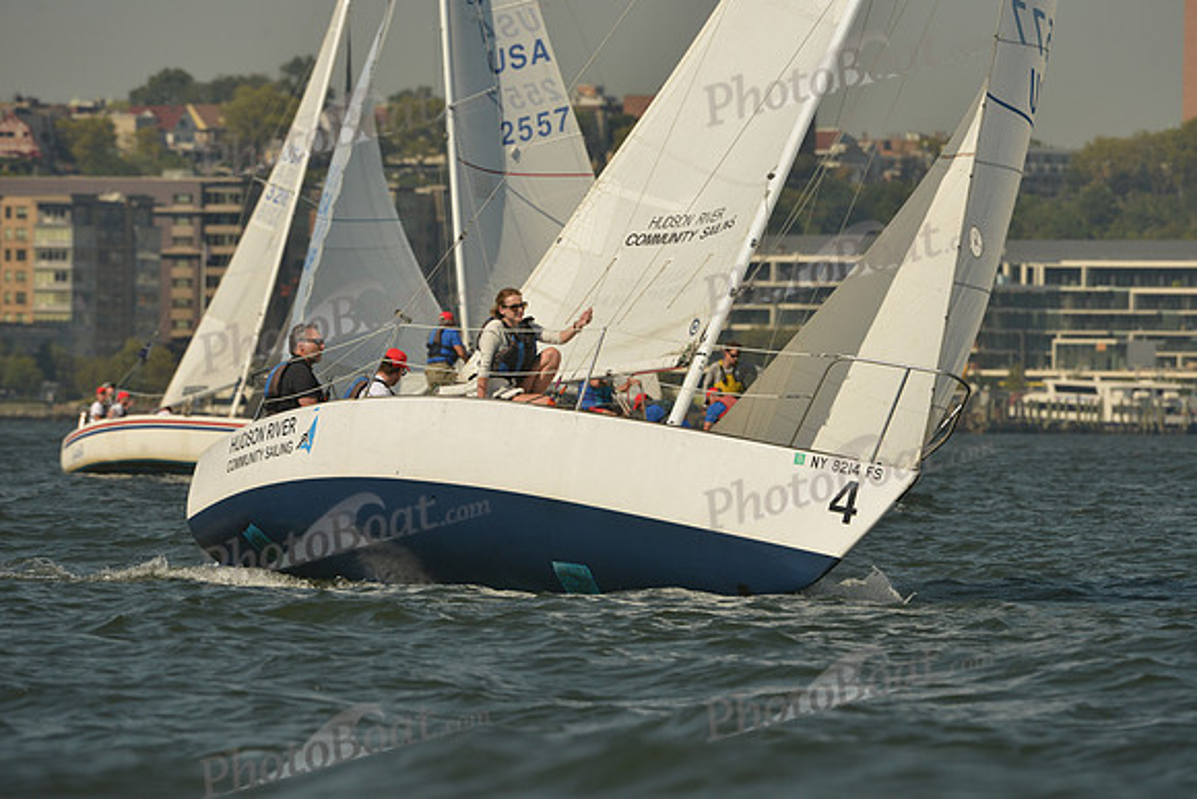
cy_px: 400
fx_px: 13302
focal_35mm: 400
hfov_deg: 5.2
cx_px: 598
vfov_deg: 3.4
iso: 320
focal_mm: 400
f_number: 9
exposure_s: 1/1250
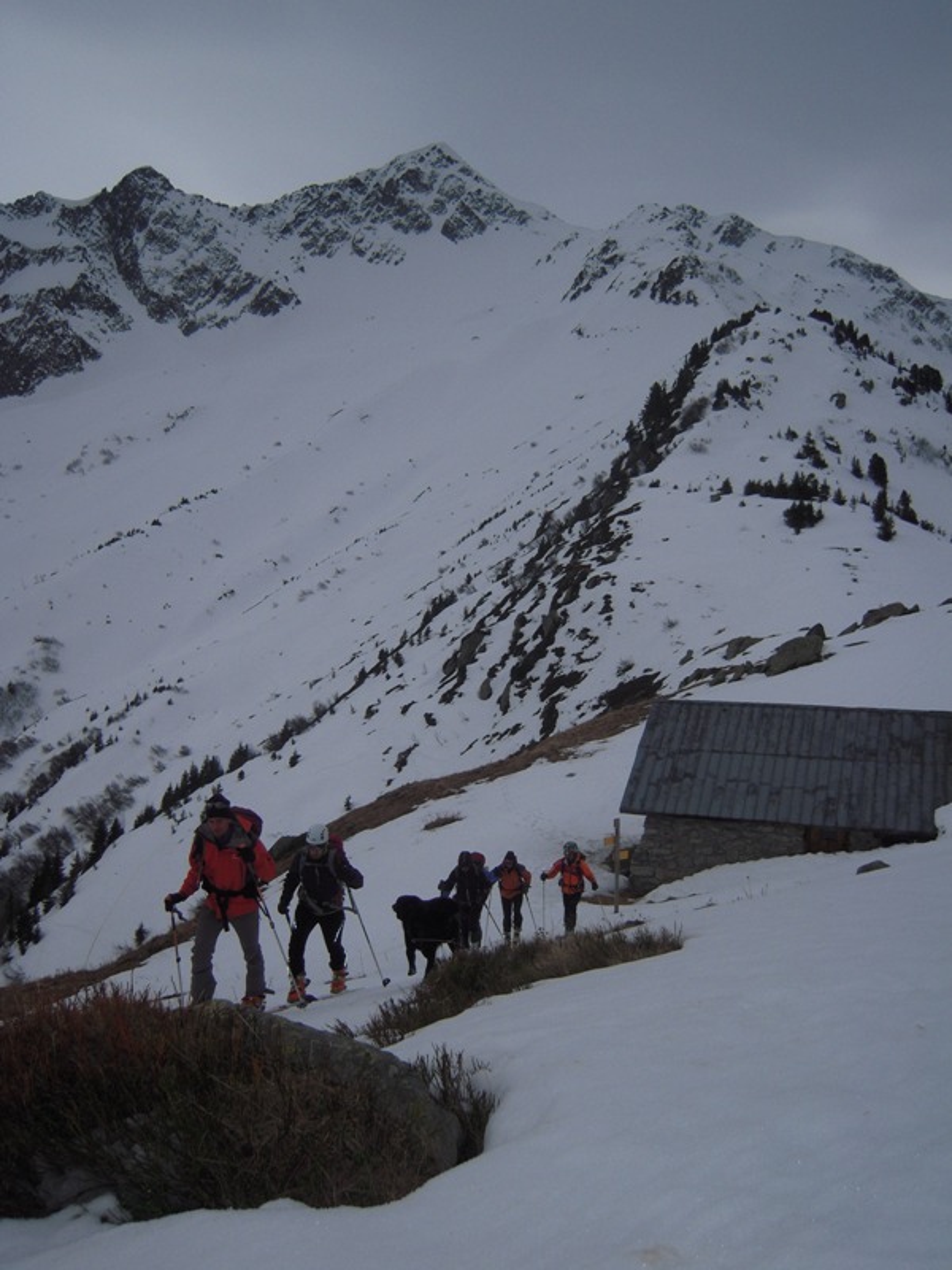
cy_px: 635
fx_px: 1137
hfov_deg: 45.4
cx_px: 476
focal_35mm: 31
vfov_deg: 58.4
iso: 100
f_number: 5.6
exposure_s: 1/640
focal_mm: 5.6
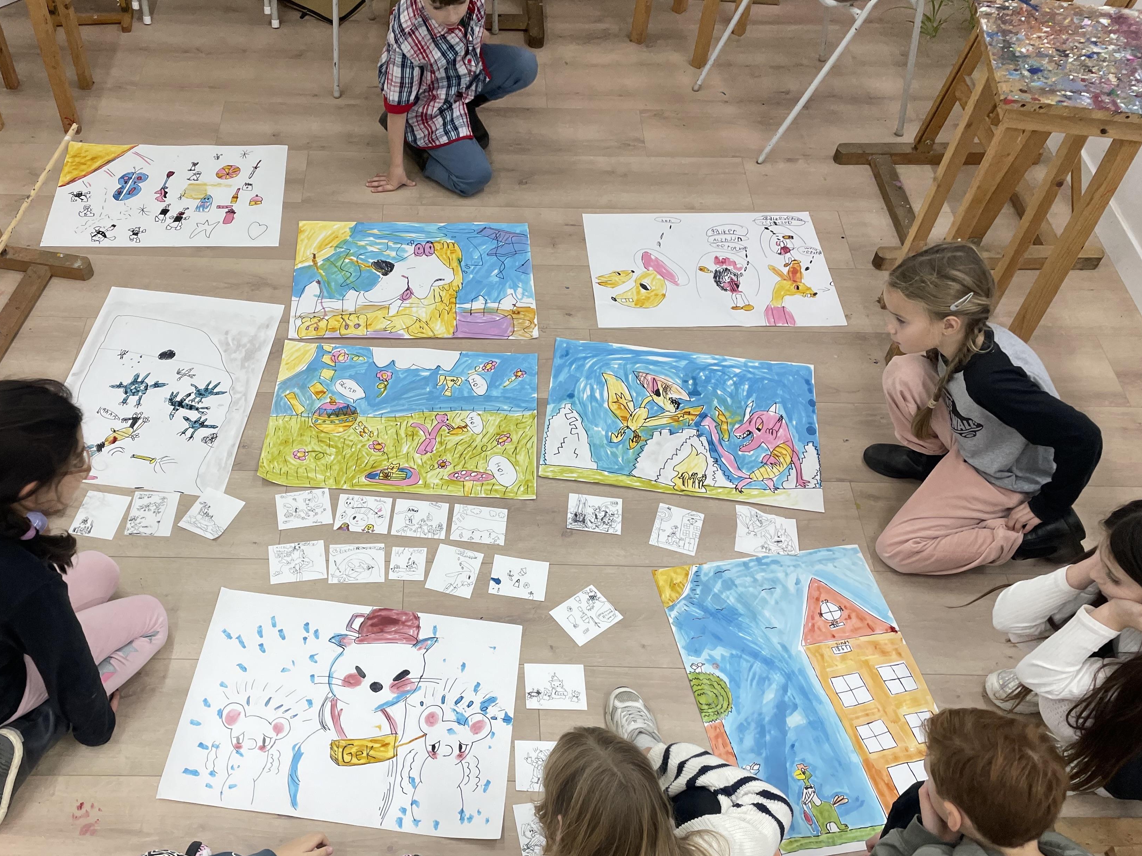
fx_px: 1056
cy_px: 504
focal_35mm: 32
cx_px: 442
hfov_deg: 56.3
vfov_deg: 44.0
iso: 80
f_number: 1.6
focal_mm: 4.2
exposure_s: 1/100
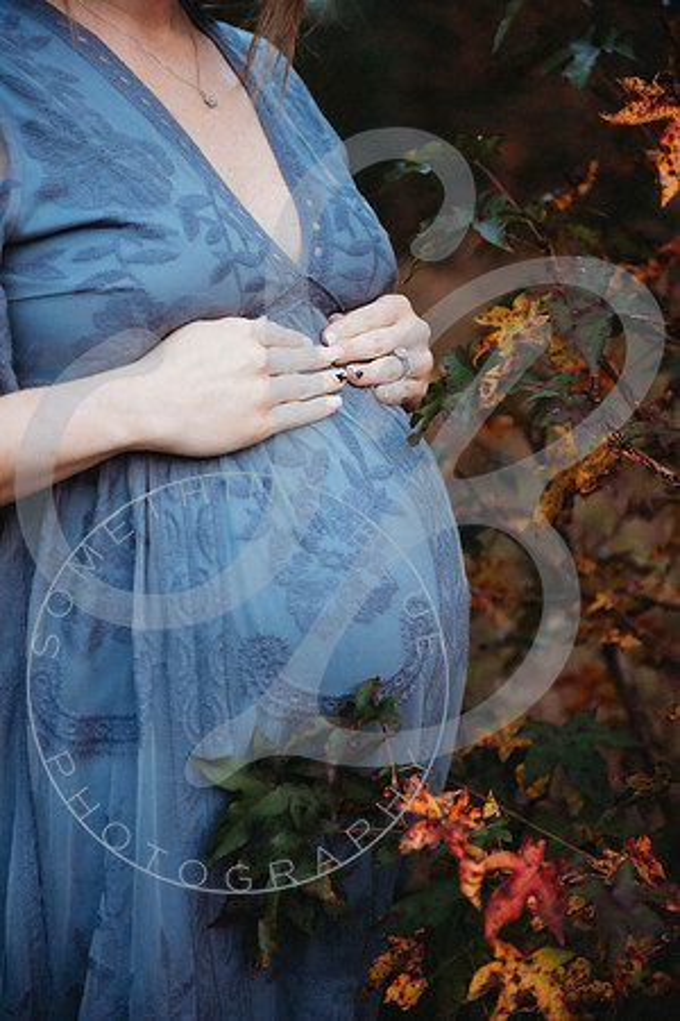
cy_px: 510
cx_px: 340
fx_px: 1983
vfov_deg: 28.8
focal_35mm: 70
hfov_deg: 19.5
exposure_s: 1/250
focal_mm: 70
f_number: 2.8
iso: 400
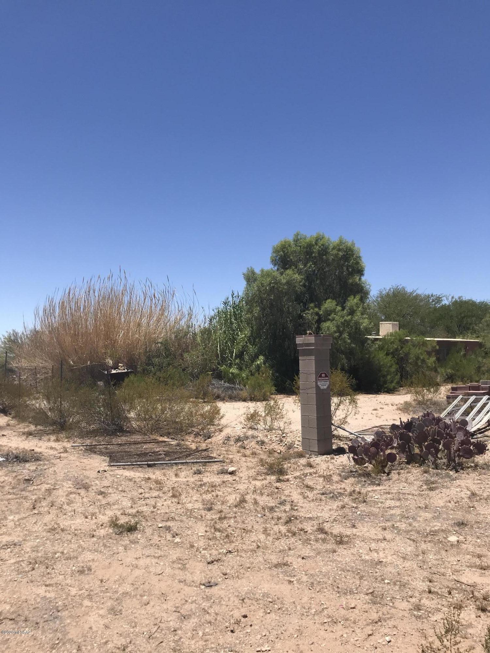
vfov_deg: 63.4
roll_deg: +0.4
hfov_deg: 49.7
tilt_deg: +4.8
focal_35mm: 28
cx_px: 245
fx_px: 528
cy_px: 326
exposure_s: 1/2994
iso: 20
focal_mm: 3.99
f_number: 1.8
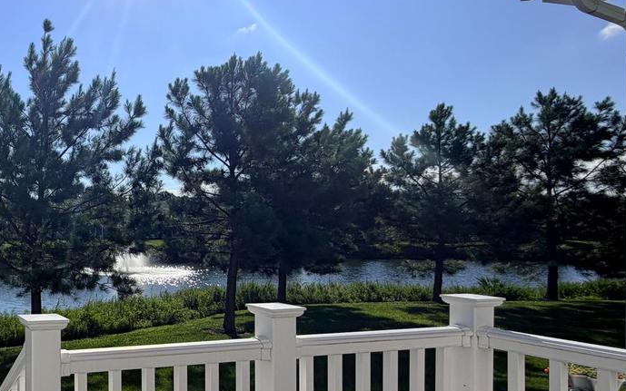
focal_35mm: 31
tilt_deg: -0.2
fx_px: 529
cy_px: 234
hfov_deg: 49.6
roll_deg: +0.5
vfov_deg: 40.4
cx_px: -3
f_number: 2.2
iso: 20
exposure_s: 1/1961
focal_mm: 2.22
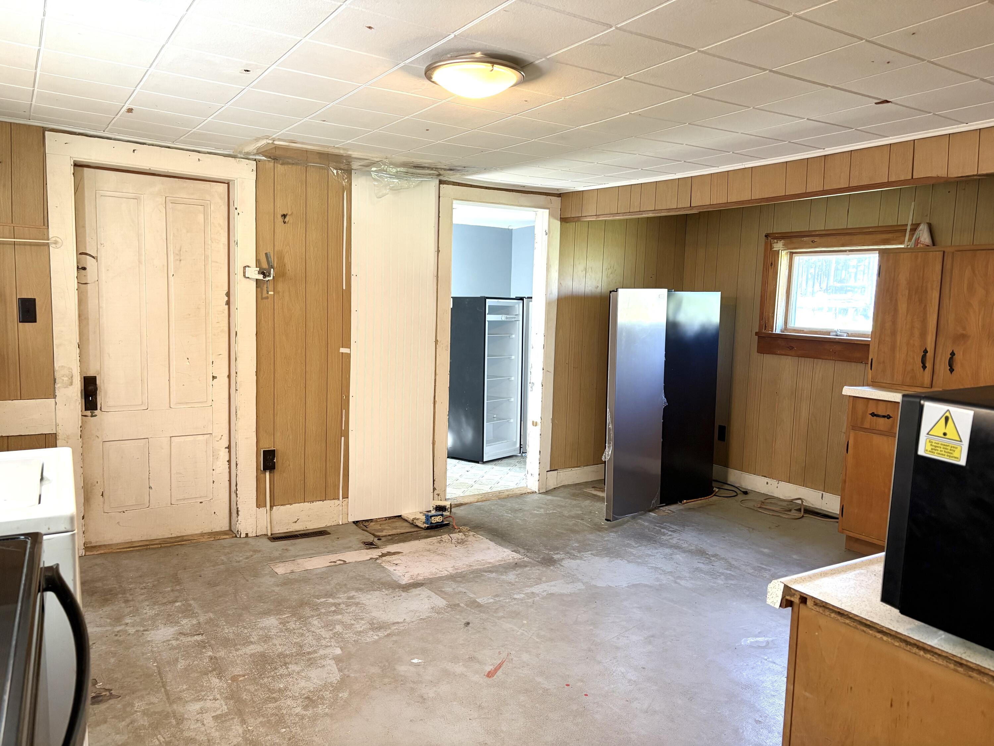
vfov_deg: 53.1
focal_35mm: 26
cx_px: 497
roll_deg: -1.3
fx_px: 747
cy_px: 373
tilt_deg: -4.7
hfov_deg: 67.3
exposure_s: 1/60
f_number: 1.6
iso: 200
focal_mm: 5.96
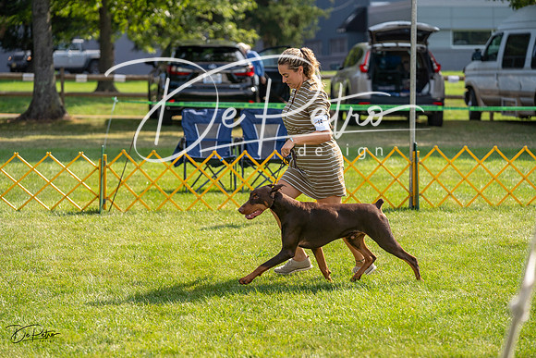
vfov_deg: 10.5
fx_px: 1951
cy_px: 179
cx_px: 268
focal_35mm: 131
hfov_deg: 15.6
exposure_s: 1/1600
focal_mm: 131
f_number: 3.5
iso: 200
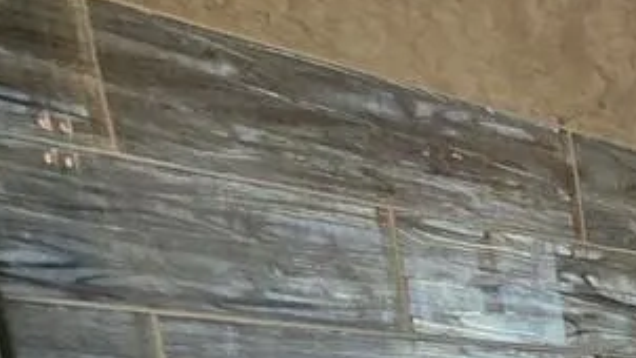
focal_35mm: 75
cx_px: 1659
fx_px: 1265
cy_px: 800
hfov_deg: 13.7
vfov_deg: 13.0
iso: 64
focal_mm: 2.2
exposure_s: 1/60
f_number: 2.2
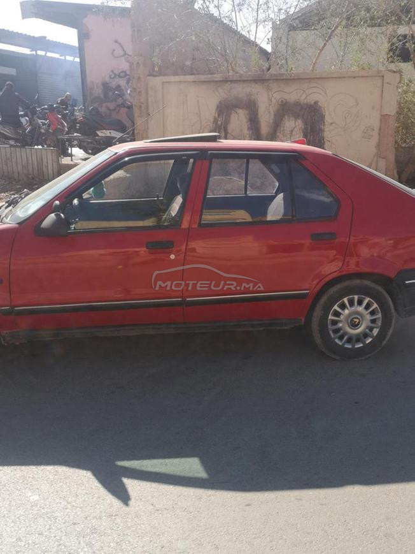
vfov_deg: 52.6
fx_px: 559
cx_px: 208
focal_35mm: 35
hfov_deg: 40.7
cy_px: 277
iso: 50
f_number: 1.8
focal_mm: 5.58
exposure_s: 1/1171
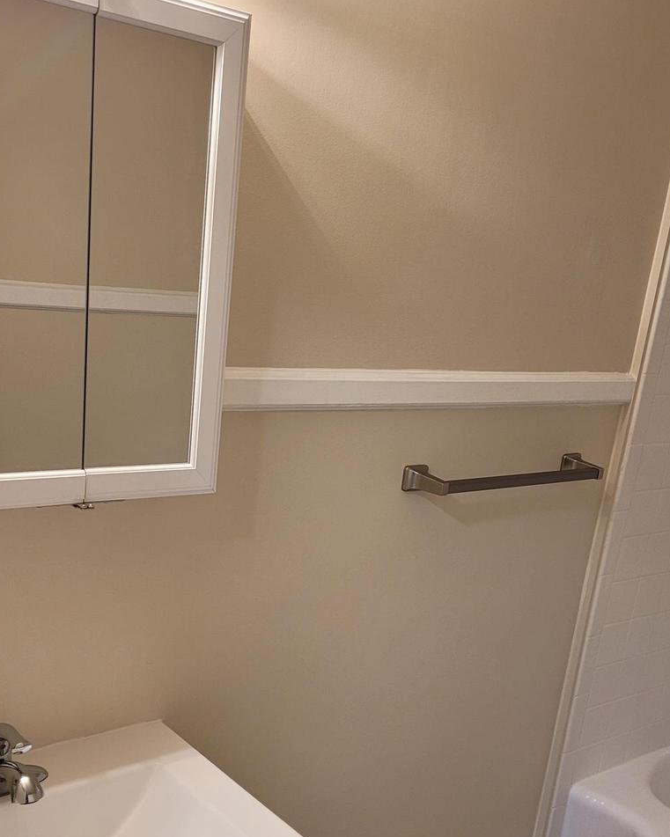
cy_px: 575
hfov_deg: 36.5
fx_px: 1016
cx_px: 345
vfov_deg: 44.0
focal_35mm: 41
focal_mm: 5.4
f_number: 1.8
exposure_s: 1/120
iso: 200
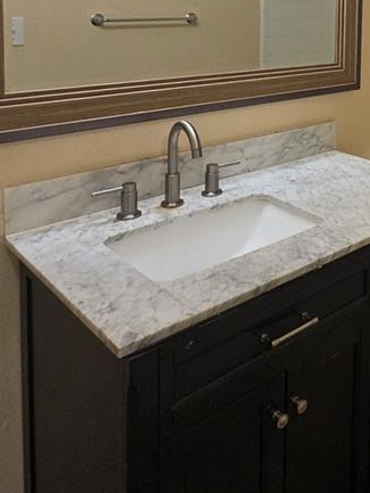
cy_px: 54
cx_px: 438
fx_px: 513
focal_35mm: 36
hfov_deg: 32.9
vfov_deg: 46.6
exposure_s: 1/120
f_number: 1.9
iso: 200
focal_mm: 2.2
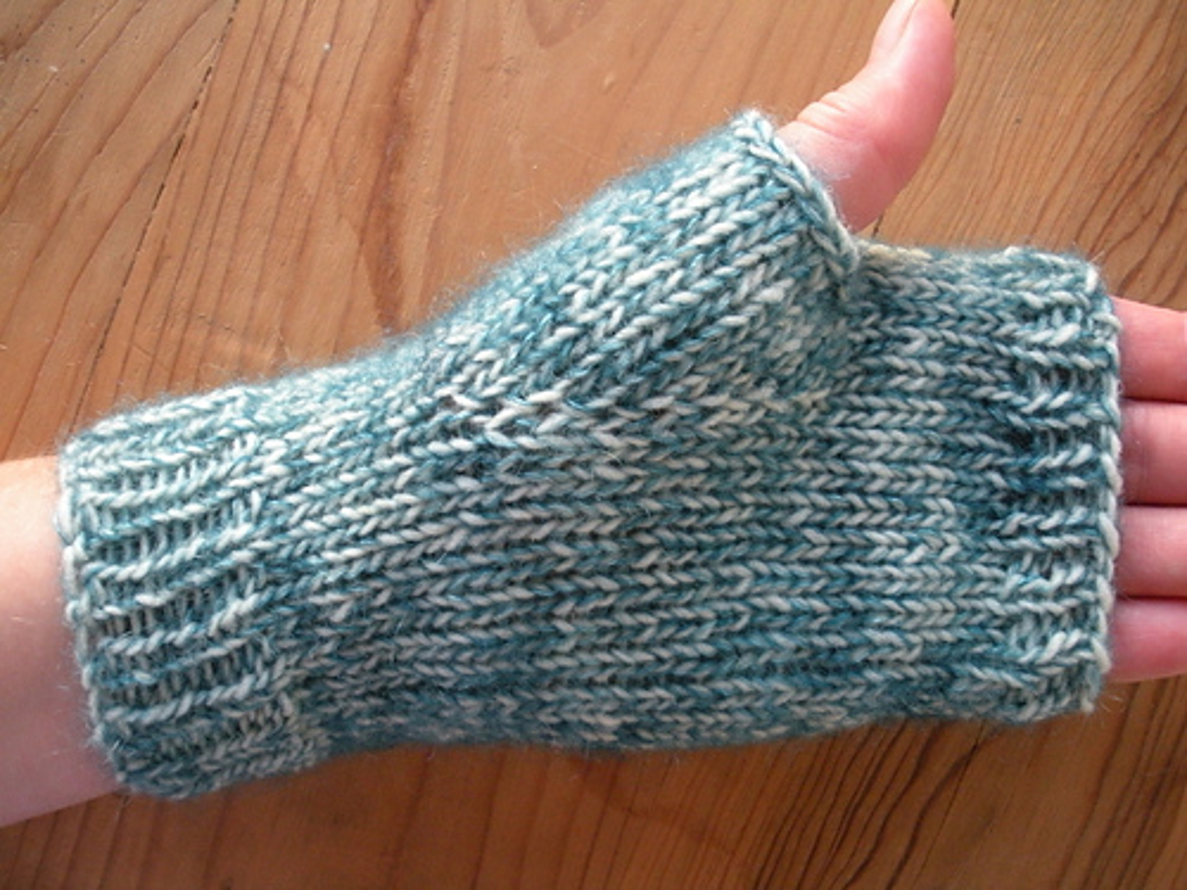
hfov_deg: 51.4
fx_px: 1234
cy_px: 445
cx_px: 594
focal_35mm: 36
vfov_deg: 39.7
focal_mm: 6.3
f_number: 3.5
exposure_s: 1/18.7
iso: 400
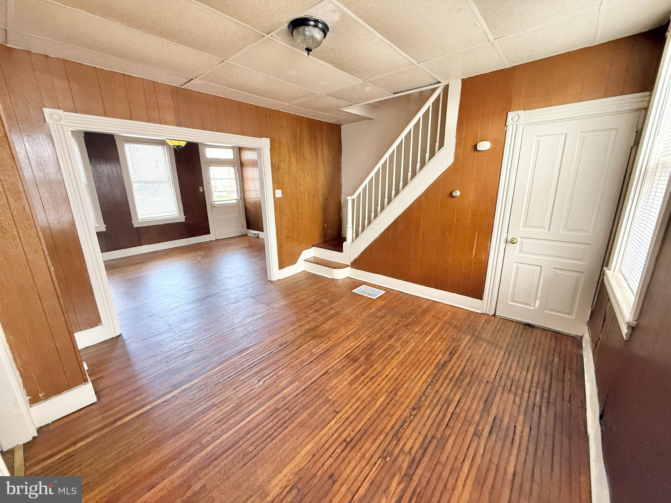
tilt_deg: -13.9
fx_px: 271
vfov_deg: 85.7
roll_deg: +1.1
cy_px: 252
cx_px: 336
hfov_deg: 102.1
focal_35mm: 14
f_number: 2.2
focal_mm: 2.22
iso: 400
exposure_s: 1/87
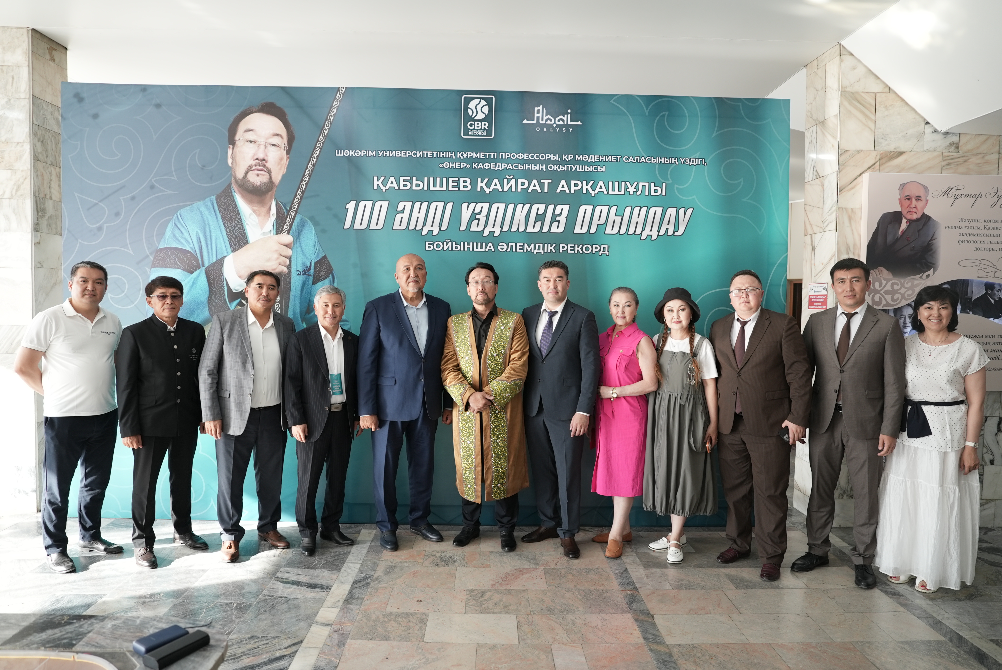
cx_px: 501
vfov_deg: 53.2
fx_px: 668
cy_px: 335
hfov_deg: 73.7
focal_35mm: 24
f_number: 3.2
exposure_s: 1/200
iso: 400
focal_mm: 24
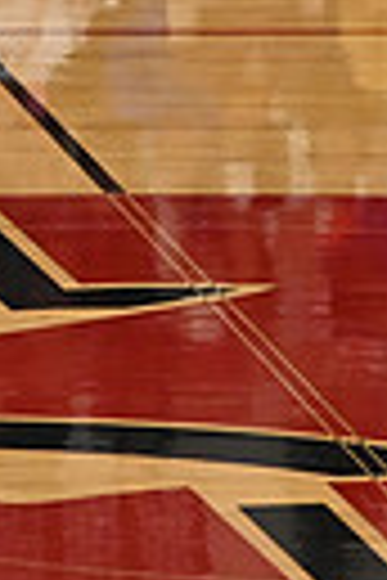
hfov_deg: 2.7
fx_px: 8126
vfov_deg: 4.1
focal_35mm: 504
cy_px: -218
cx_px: -720
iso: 5000
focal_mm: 75
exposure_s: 1/400
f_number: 4
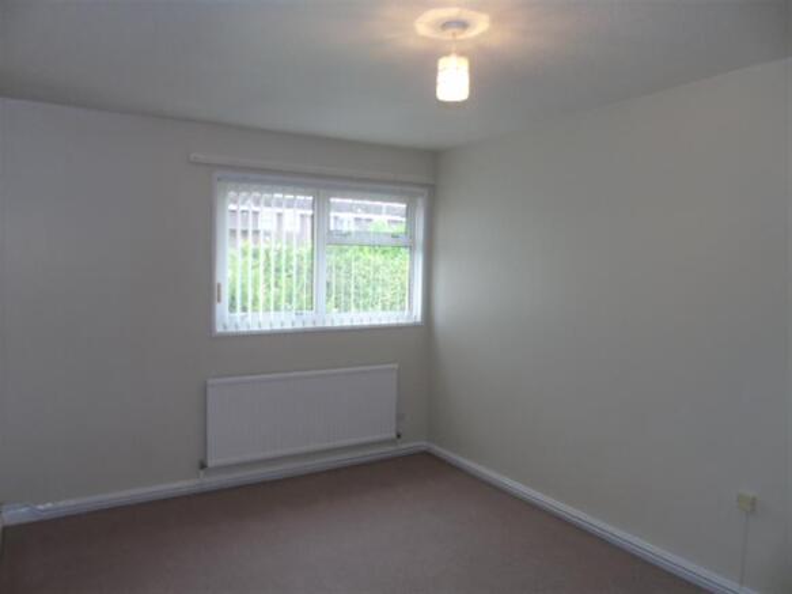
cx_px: 396
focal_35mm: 25
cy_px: 297
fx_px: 572
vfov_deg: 54.9
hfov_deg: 69.4
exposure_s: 1/30
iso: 80
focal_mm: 4.4
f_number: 3.4
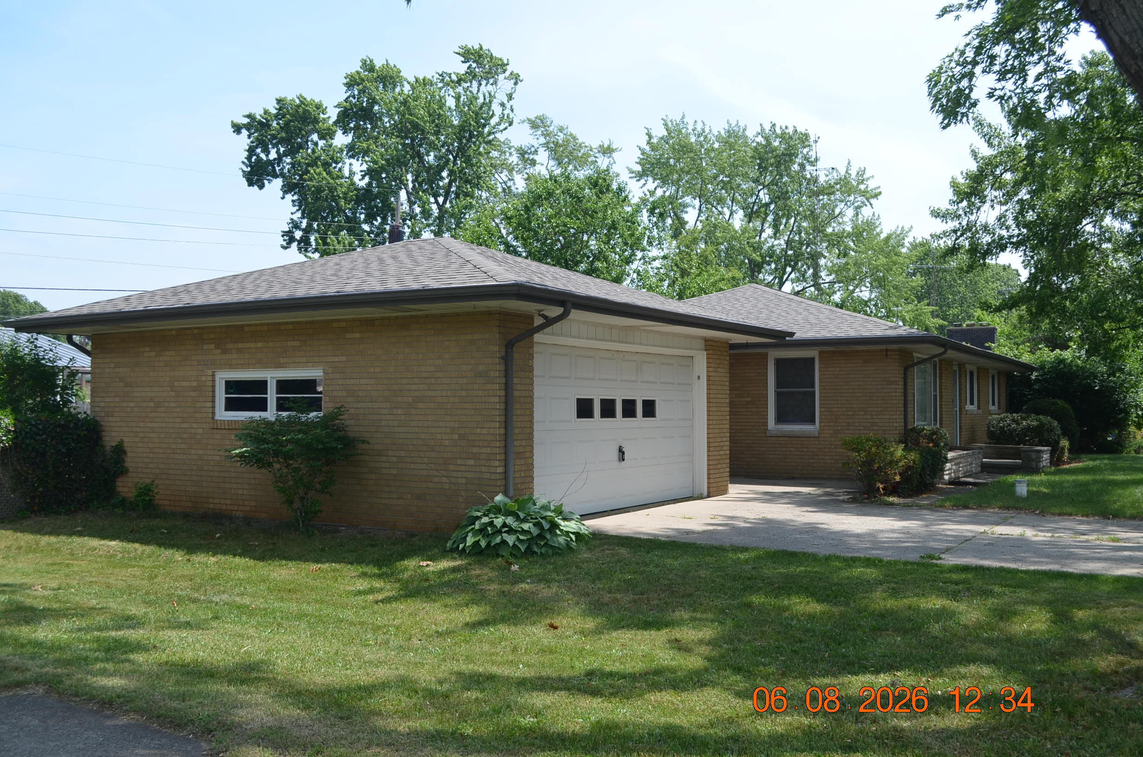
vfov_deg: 39.8
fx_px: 1046
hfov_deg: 57.3
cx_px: 572
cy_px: 378
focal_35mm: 33
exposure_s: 1/200
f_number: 7.1
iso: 200
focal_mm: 22
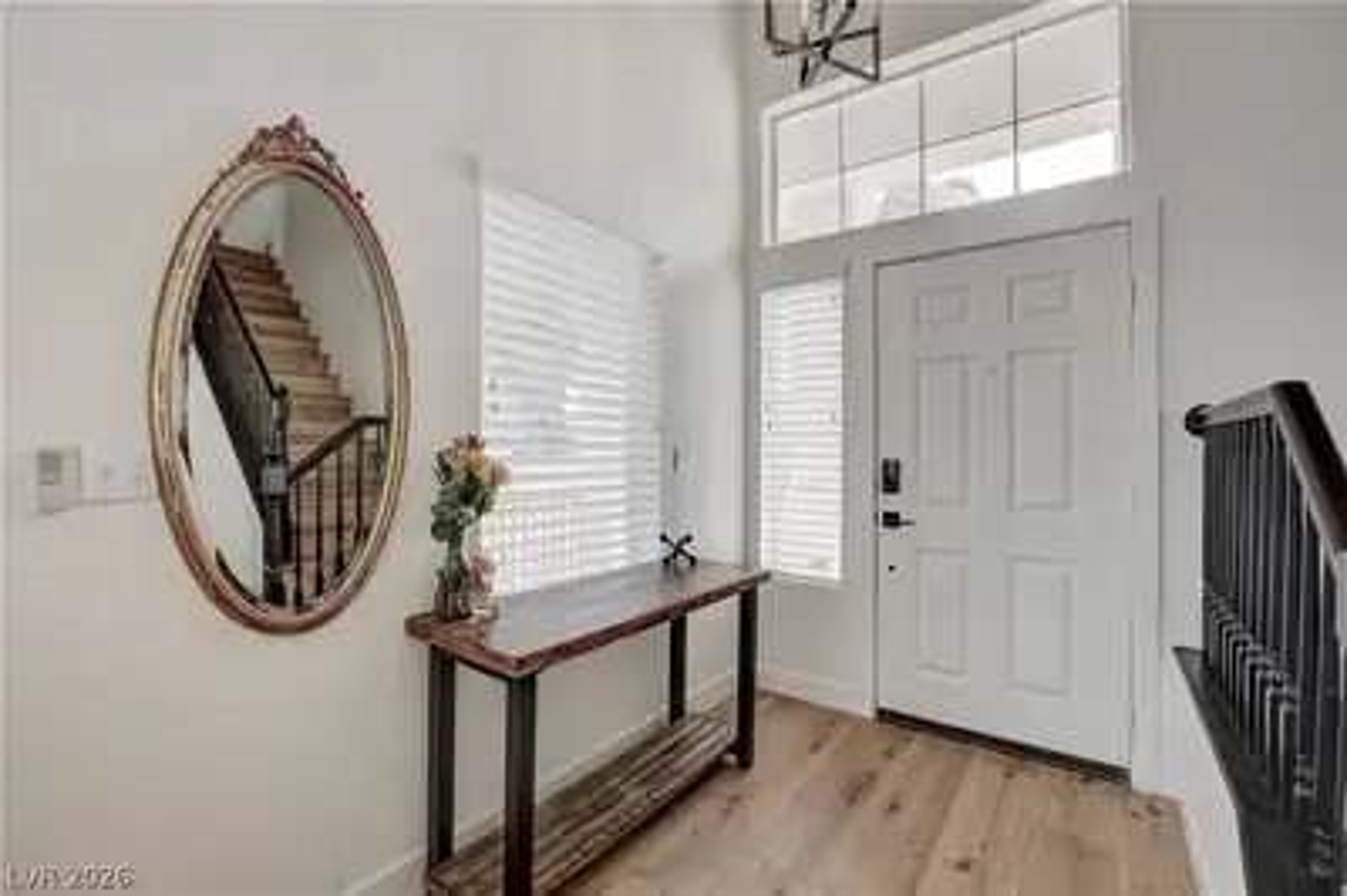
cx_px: 674
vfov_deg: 77.2
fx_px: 561
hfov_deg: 100.4
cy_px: 448
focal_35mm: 15
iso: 400
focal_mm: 10
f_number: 9
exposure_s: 1/80
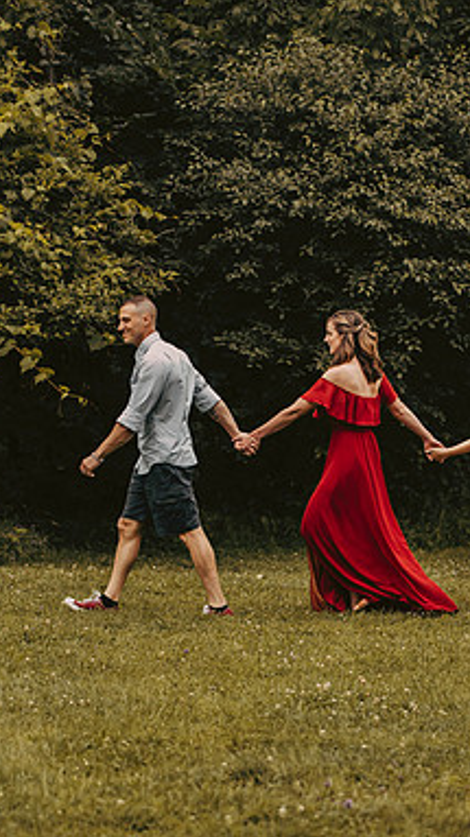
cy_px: 421
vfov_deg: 14.7
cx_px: 356
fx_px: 3240
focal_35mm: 146
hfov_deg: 8.3
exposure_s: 1/1600
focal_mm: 92
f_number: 2.8
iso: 640
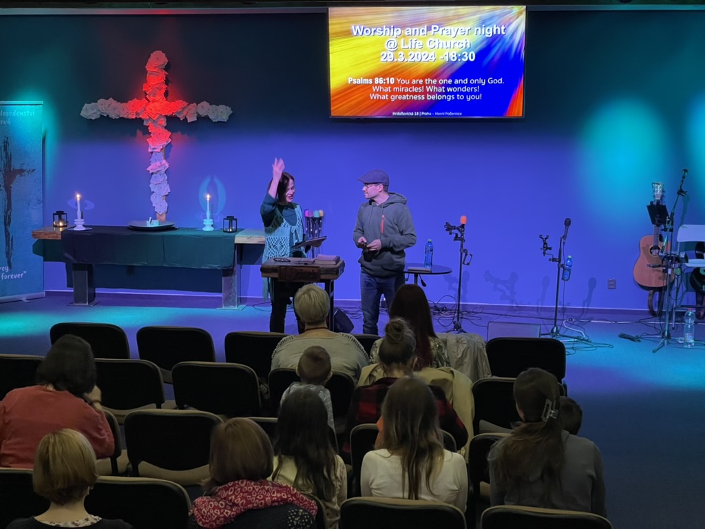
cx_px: 352
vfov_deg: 22.9
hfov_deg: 30.3
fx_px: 1303
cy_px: 264
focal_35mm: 64
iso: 640
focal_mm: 7.5
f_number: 2.2
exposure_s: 1/59
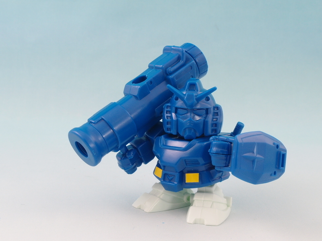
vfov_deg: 26.6
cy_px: 120
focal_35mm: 55
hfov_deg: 34.9
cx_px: 161
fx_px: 512
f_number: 8
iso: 100
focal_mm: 11.84
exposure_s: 1
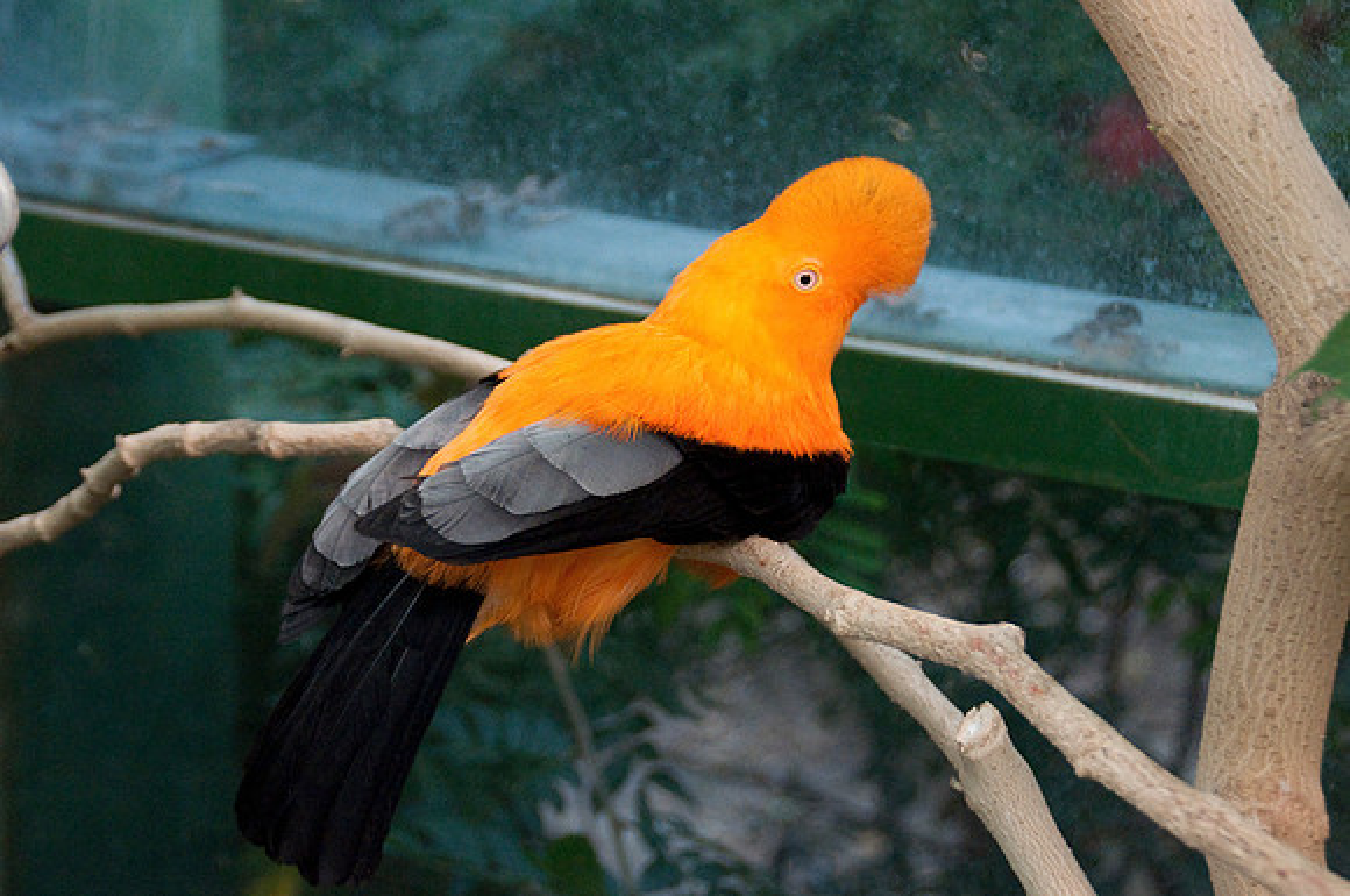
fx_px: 3651
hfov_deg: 20.9
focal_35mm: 98
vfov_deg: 14.0
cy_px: 448
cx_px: 675
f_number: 5.3
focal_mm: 65
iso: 3200
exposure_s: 1/500
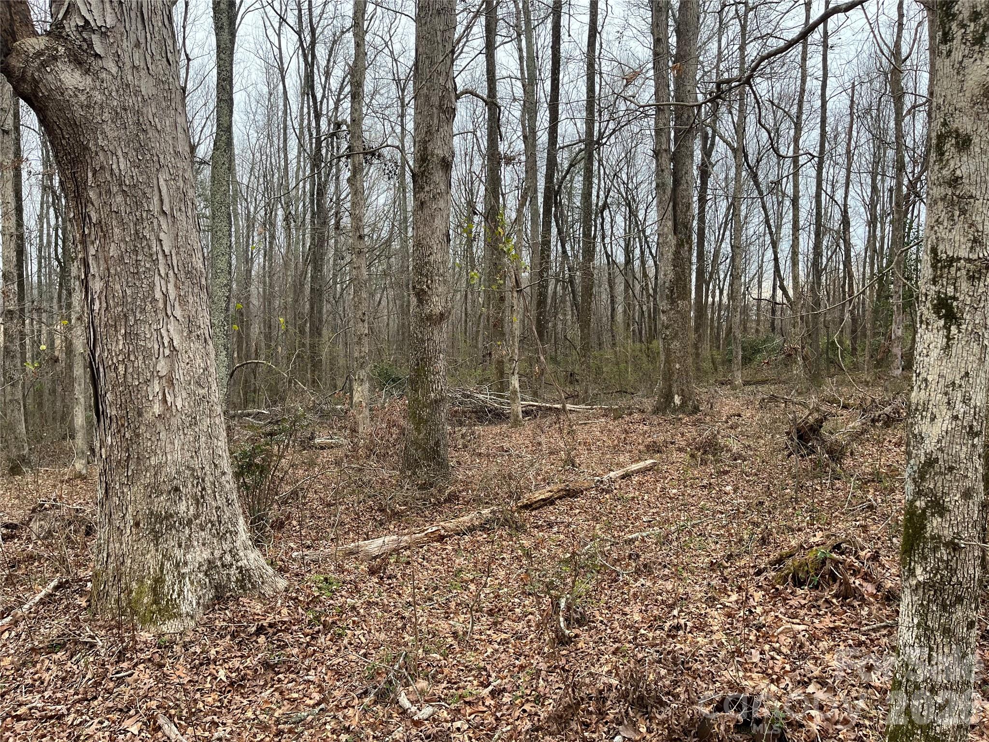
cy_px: 371
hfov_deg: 67.3
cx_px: 494
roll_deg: +1.0
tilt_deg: -2.4
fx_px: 743
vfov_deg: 53.1
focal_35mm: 26
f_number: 1.6
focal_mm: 5.1
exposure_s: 1/415
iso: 50
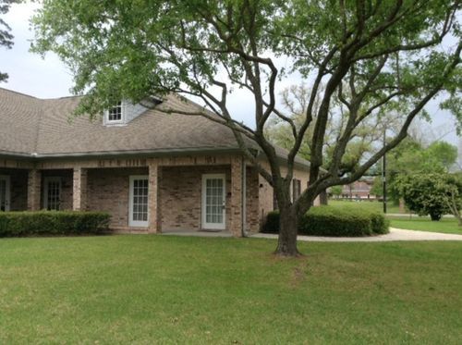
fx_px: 440
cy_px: 172
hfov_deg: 55.4
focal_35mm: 33
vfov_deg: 42.8
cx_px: 231
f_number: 2.4
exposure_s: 1/658
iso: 32
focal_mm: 3.3
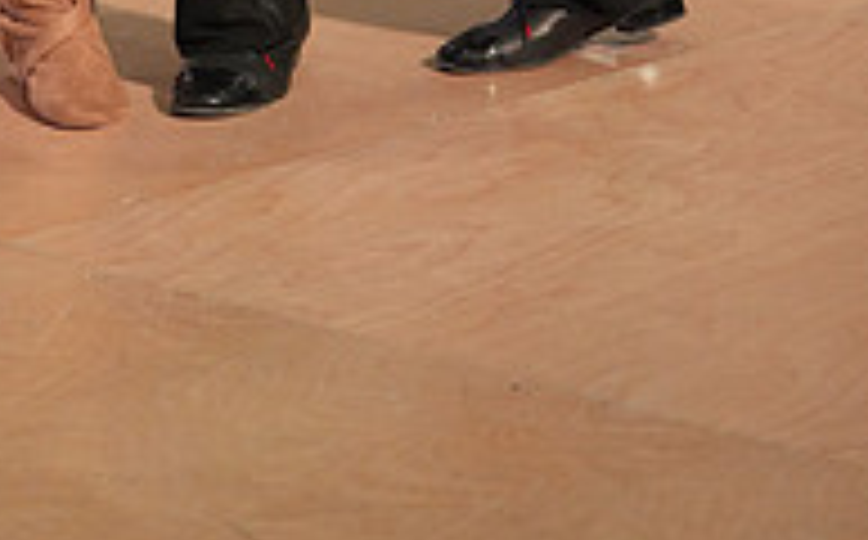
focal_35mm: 215
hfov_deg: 9.8
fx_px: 5079
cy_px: -742
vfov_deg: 5.9
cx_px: 295
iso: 3200
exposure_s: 1/400
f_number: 3.2
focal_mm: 70
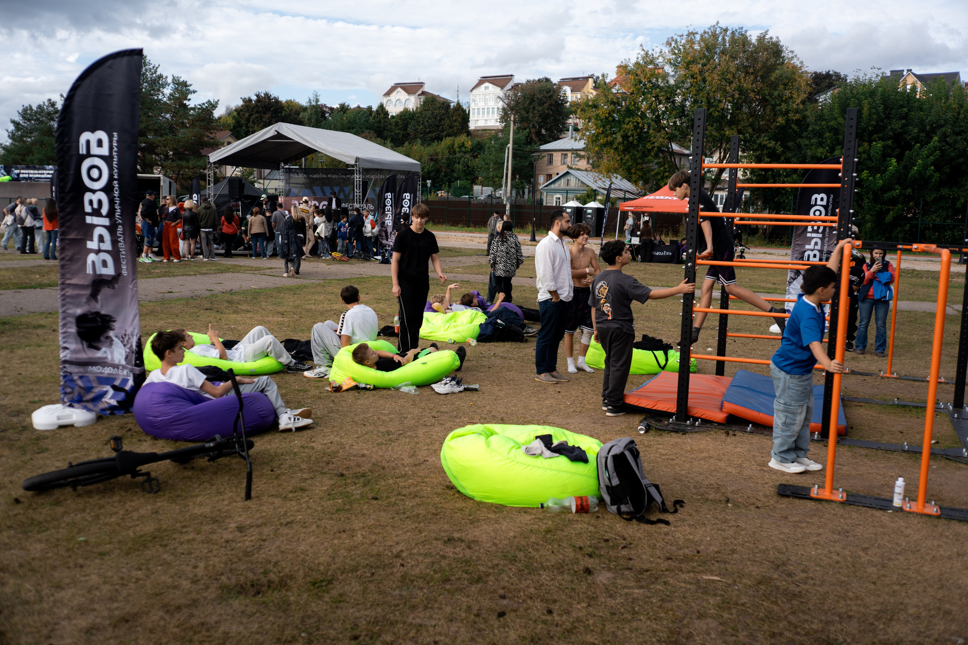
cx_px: 484
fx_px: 941
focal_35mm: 35
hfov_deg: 54.4
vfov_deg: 37.9
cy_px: 322
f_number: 2.5
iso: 100
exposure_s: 1/2000
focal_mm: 35
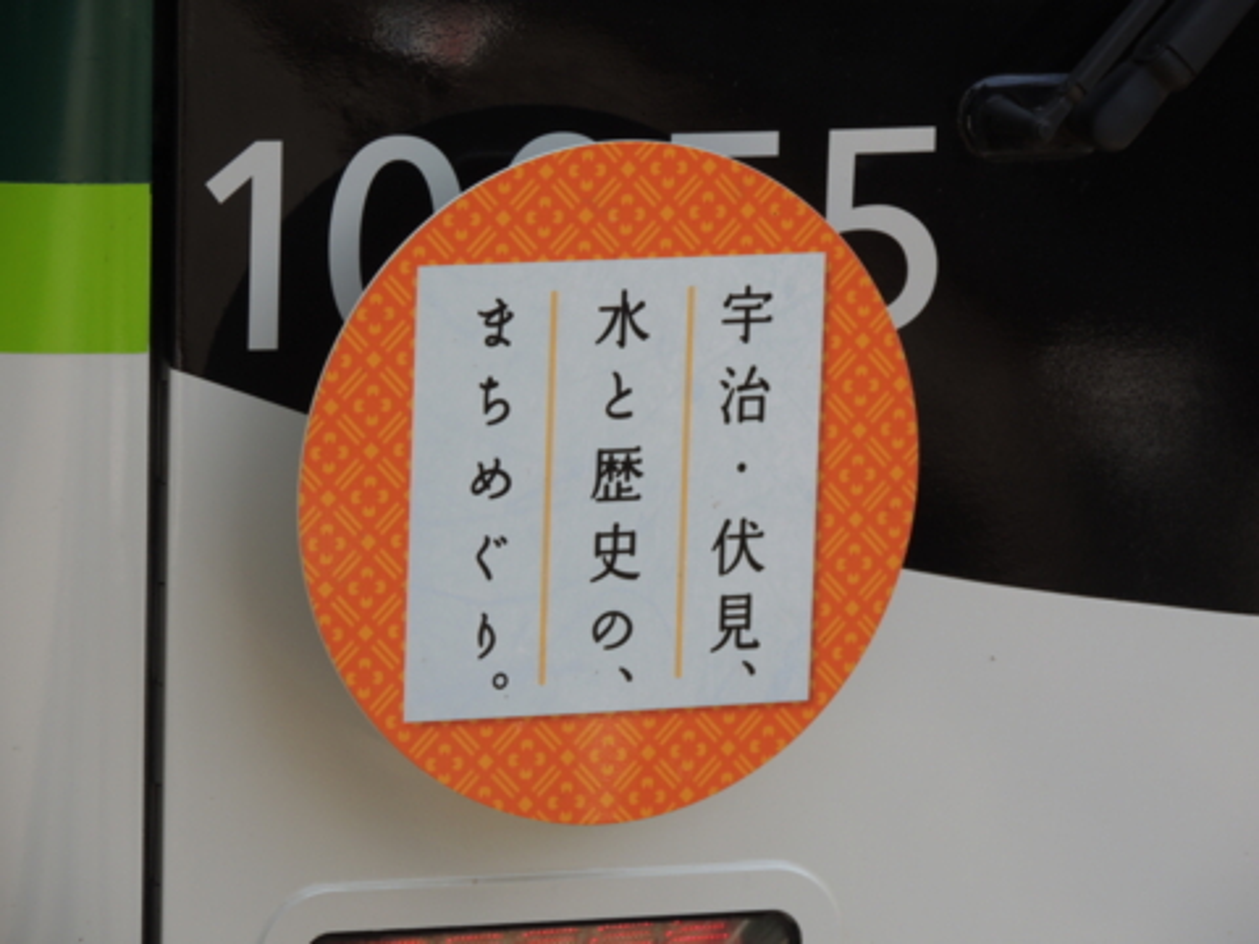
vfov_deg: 5.0
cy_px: 472
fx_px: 10911
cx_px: 630
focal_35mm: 300
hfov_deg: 6.6
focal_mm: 53.5
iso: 100
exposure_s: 1/200
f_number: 4.8
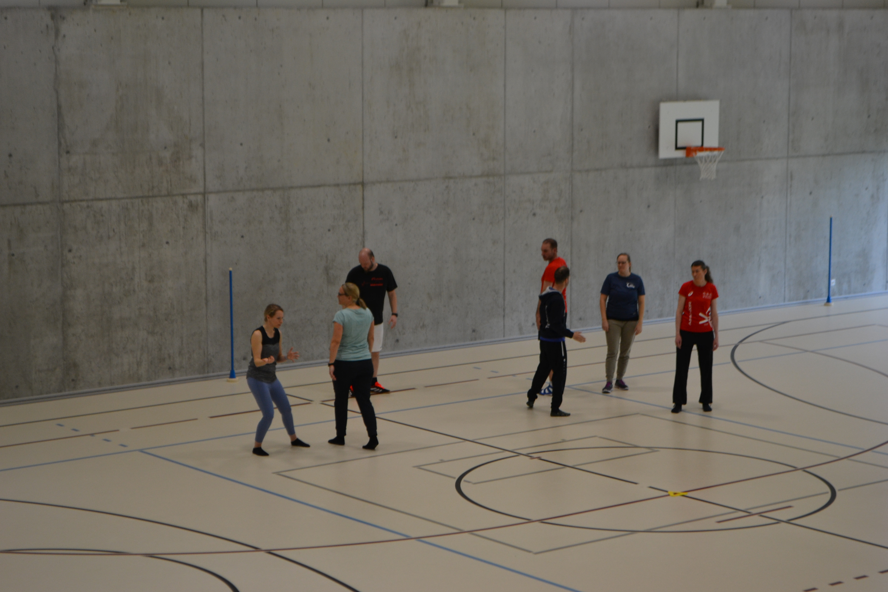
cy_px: 296
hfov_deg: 24.6
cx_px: 444
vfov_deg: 16.6
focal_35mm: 82
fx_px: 2035
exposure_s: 1/80
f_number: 5.6
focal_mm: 55
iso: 400
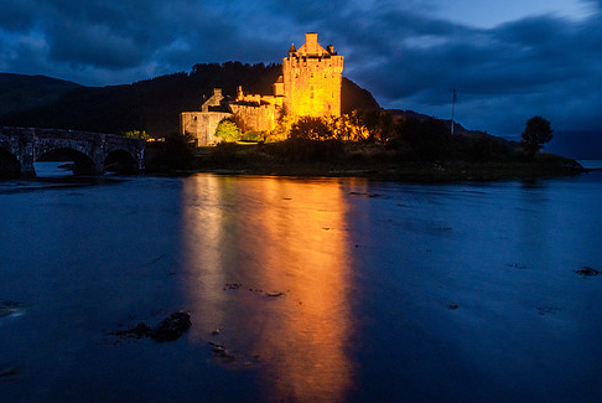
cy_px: 204
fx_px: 519
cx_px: 297
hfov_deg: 60.2
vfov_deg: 42.4
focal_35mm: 31
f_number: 22
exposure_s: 10
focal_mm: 26
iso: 1250
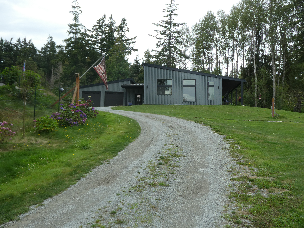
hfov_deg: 50.1
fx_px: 325
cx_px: 152
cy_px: 114
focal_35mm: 37
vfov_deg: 38.7
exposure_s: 1/200
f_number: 3.7
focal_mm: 6.7
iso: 80
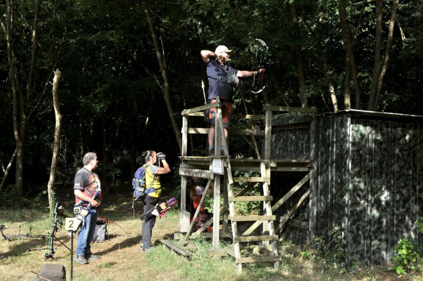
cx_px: 212
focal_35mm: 42
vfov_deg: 31.8
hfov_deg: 46.5
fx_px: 493
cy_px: 140
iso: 200
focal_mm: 28
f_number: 8
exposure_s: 1/320
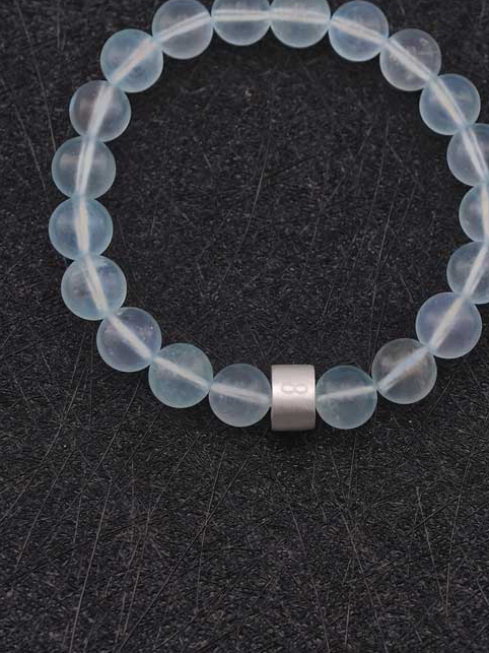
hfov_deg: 11.7
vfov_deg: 15.5
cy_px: 217
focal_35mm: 127
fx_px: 2393
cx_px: 283
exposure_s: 1/400
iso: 200
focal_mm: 22.48
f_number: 2.67
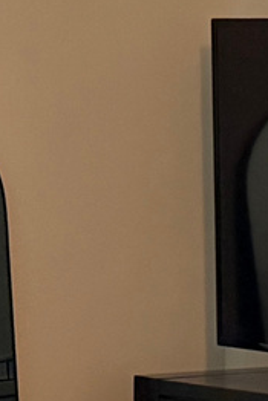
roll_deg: -0.7
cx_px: 534
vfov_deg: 10.4
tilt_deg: -6.9
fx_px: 2174
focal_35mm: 195
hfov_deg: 6.8
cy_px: 407
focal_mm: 6.76
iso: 640
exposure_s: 1/40
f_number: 1.78
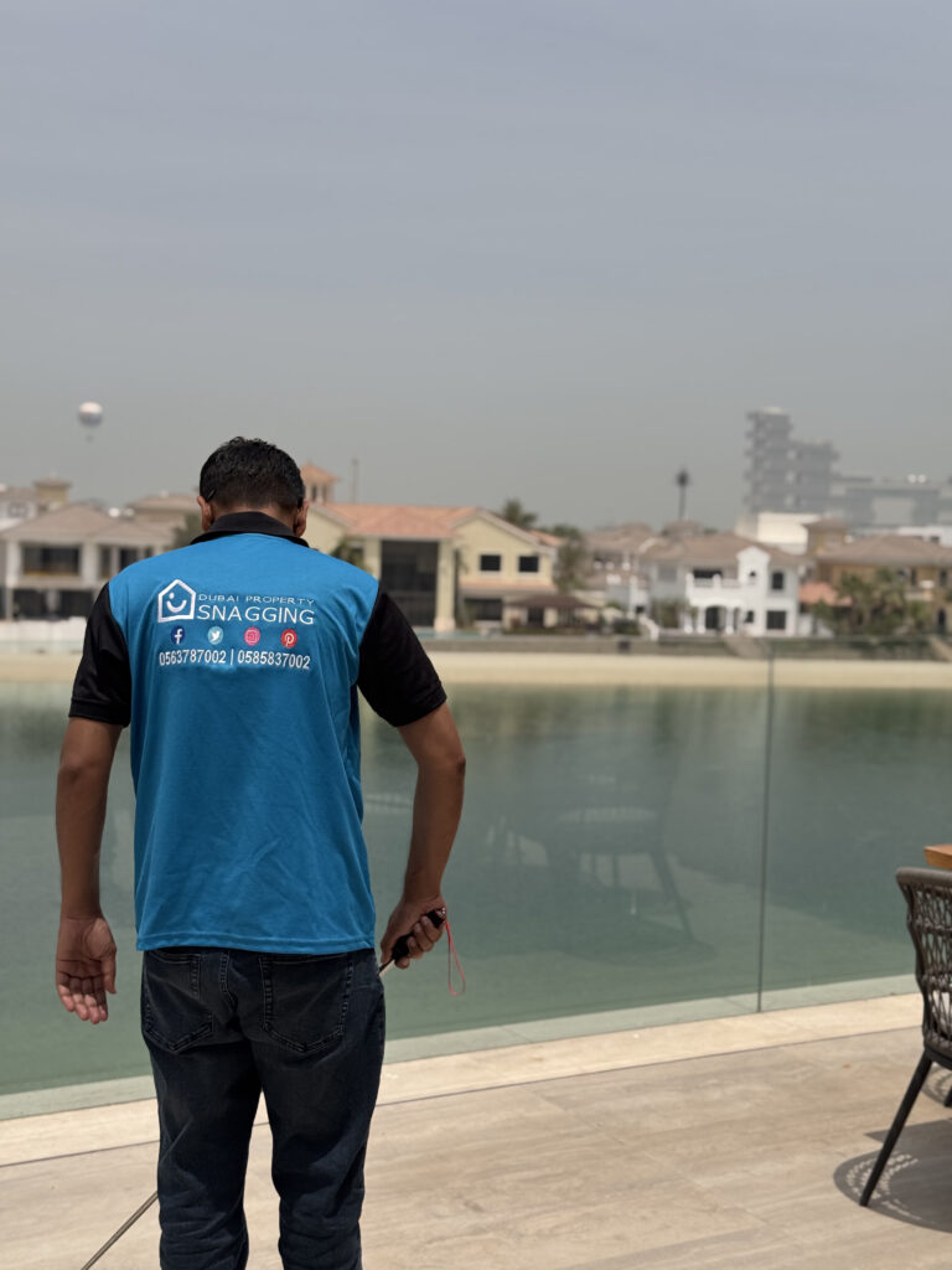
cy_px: 635
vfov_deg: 39.7
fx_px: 1760
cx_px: 476
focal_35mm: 48
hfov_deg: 30.3
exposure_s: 1/6410
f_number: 1.78
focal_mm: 6.76
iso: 64
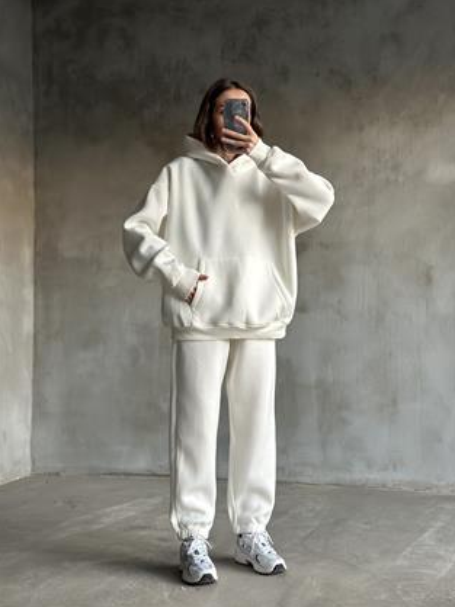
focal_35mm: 49
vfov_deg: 38.9
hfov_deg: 29.6
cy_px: 305
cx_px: 228
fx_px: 860
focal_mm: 6.86
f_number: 1.78
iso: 250
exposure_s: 1/60
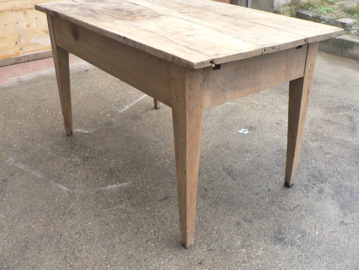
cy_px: 135
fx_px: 373
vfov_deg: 39.7
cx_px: 180
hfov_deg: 51.4
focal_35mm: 36
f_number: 2.8
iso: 80
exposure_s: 1/30
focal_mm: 6
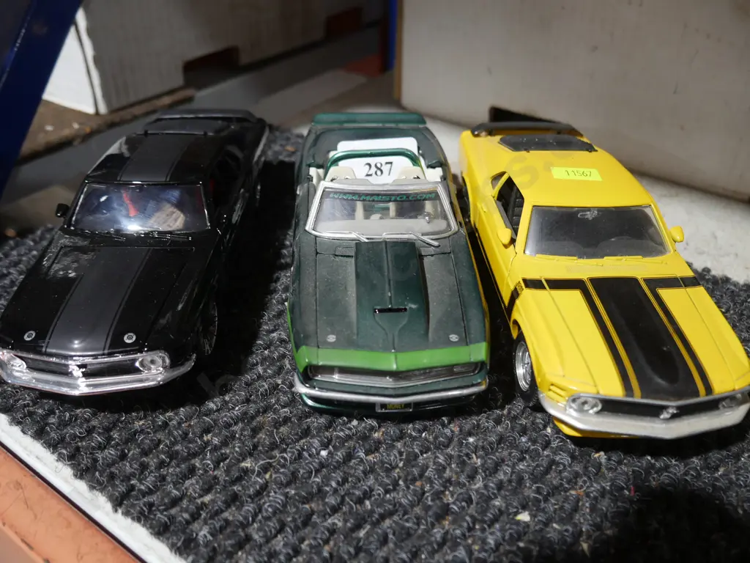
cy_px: 282
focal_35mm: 30
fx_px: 650
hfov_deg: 60.0
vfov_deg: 46.8
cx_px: 375
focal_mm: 15
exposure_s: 1/60
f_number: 3.6
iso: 500
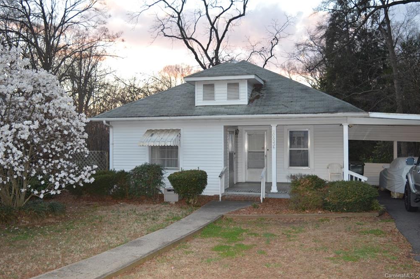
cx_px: 214
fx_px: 396
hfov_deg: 55.9
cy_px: 136
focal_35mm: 34
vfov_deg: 38.8
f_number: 4
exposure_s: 1/100
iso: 400
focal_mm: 22
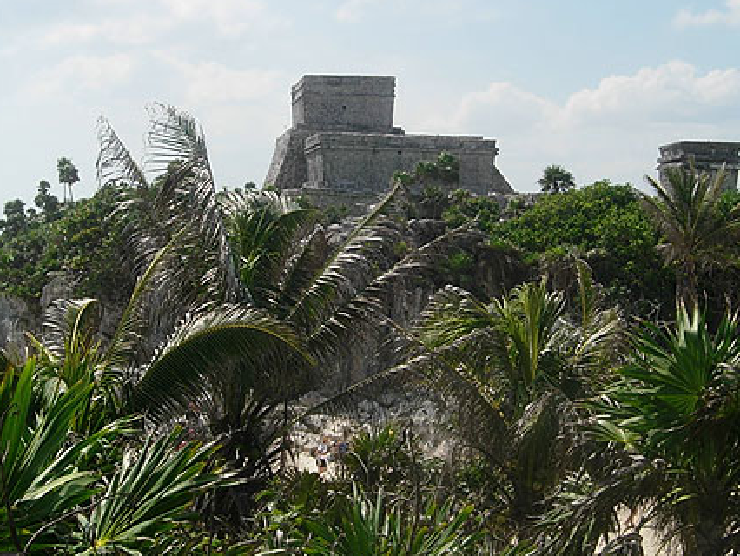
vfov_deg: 19.4
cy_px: 275
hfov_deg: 25.6
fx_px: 1626
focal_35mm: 76
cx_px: 380
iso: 64
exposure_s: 1/483
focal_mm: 14.9
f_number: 6.3
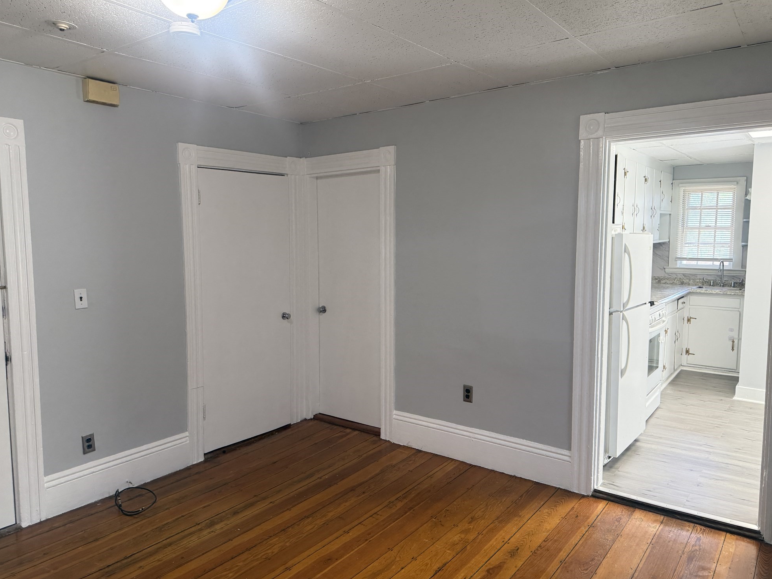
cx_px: 381
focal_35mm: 25
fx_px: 558
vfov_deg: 54.9
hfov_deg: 69.4
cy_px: 287
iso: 160
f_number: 1.78
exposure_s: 1/120
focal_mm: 6.76
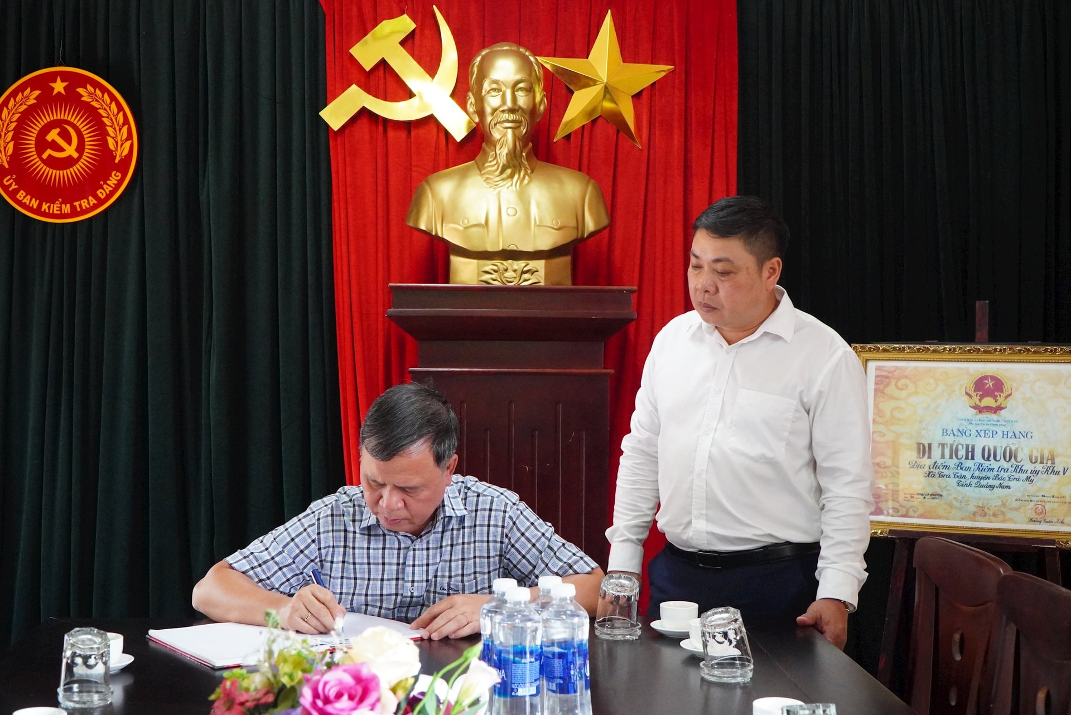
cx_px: 536
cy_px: 358
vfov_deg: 30.9
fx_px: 1295
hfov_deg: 44.9
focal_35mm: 44
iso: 5000
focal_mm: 29
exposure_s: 1/200
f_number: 6.3
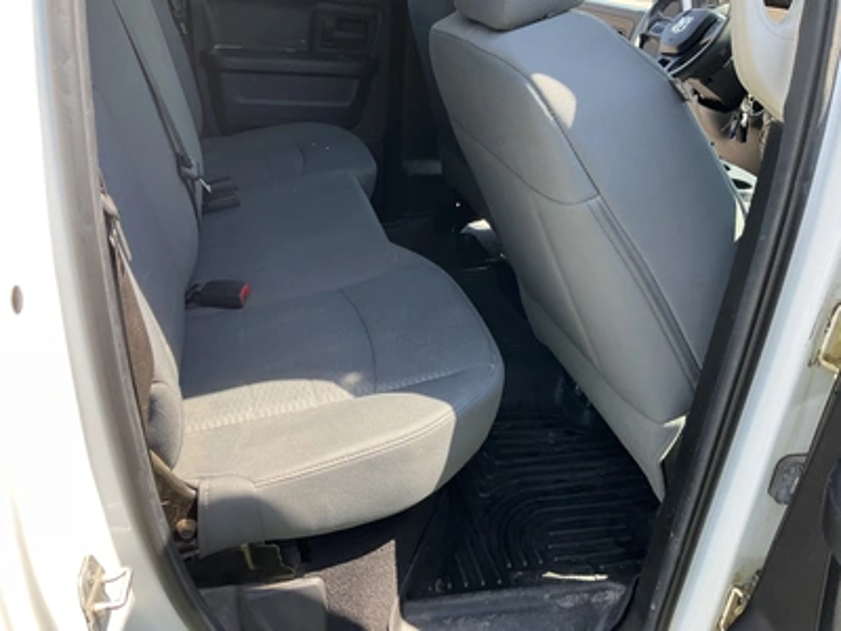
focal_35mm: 29
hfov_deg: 61.7
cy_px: 316
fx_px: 705
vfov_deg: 48.2
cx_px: 420
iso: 20
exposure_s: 1/183
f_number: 1.8
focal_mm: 3
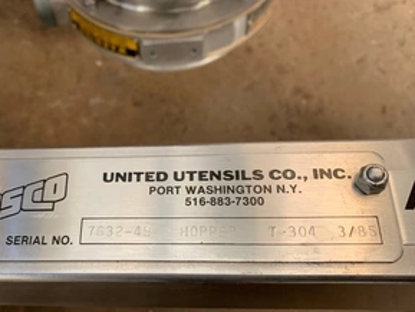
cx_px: 145
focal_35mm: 36
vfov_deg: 39.5
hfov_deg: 50.6
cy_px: 188
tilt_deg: -62.9
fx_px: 432
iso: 160
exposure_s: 1/60
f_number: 1.8
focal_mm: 4.25
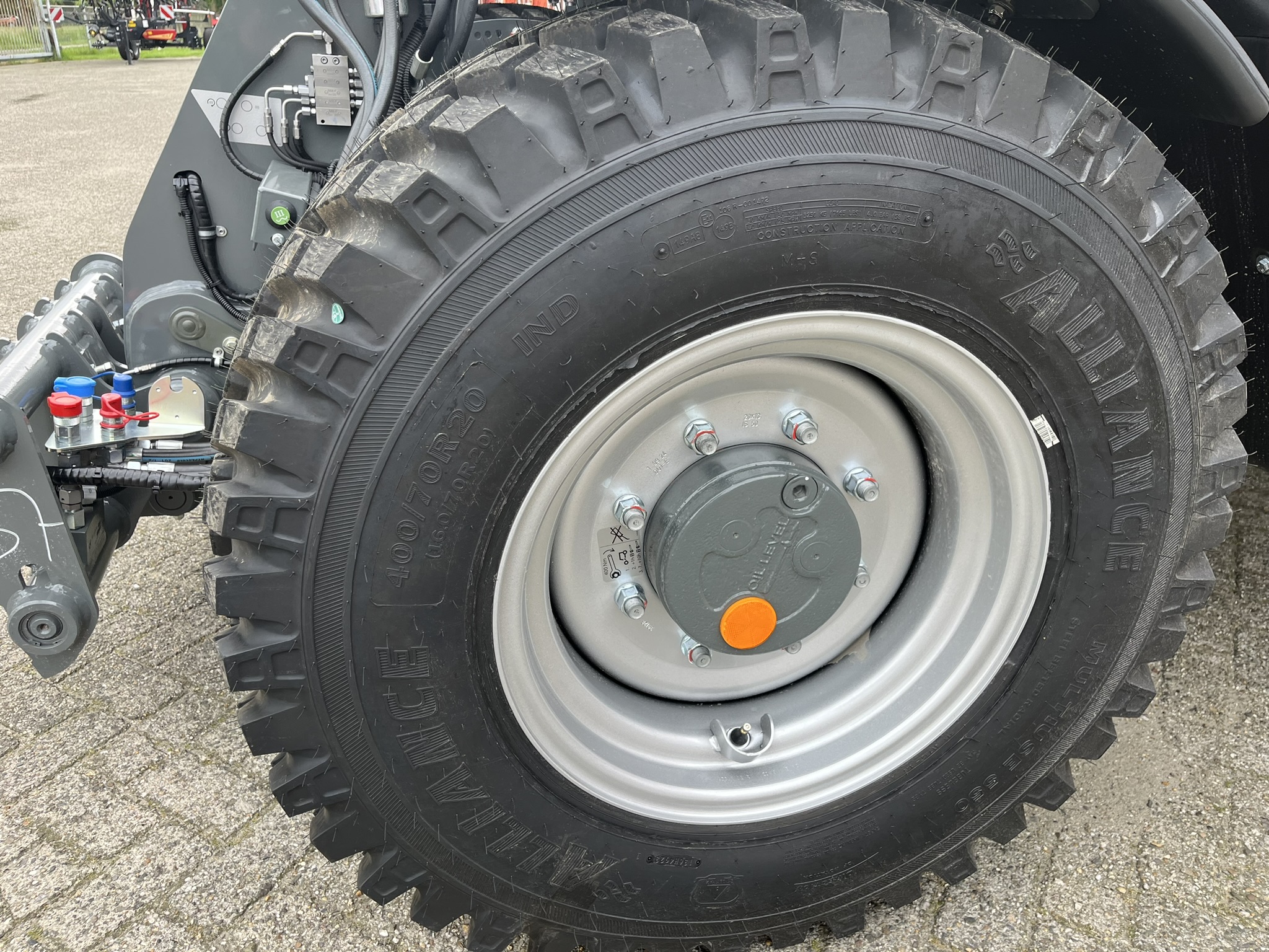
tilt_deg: -24.0
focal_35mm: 26
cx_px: 634
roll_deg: -0.6
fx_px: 953
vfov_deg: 53.1
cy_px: 476
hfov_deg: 67.3
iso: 50
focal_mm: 5.1
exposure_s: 1/477
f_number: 1.6
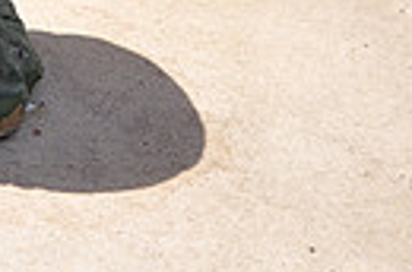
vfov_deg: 7.5
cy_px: -289
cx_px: -235
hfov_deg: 11.3
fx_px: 1986
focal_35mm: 174
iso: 200
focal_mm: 26
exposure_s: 1/200
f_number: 7.1
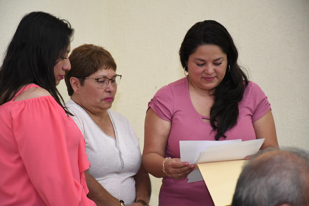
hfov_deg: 12.9
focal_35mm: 159
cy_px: 104
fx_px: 1364
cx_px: 153
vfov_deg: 8.6
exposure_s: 1/125
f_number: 6.3
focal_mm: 105
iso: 4000
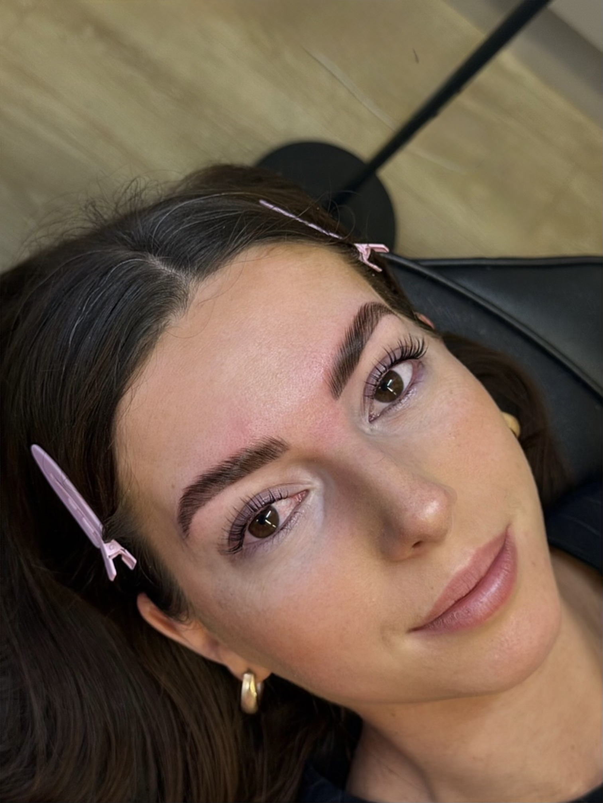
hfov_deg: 30.3
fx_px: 1115
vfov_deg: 39.7
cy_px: 402
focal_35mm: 48
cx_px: 302
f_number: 1.78
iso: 100
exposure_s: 1/100
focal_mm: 6.76
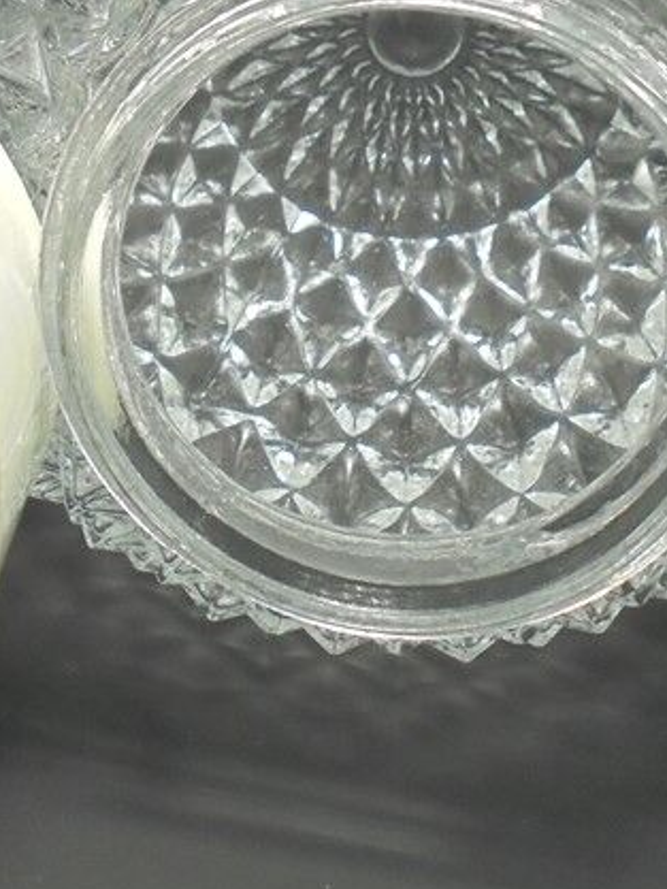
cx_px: 32
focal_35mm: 82
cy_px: 306
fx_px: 2106
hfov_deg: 17.7
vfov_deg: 23.7
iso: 320
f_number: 4.2
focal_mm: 6.9
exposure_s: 1/30
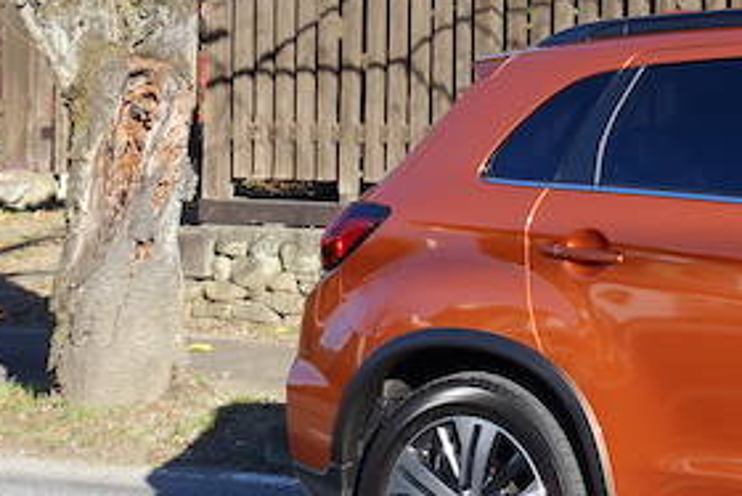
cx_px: 1047
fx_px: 2516
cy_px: 19
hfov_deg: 15.7
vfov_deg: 11.2
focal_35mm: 122
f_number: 5.6
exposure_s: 1/200
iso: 125
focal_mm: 14.1
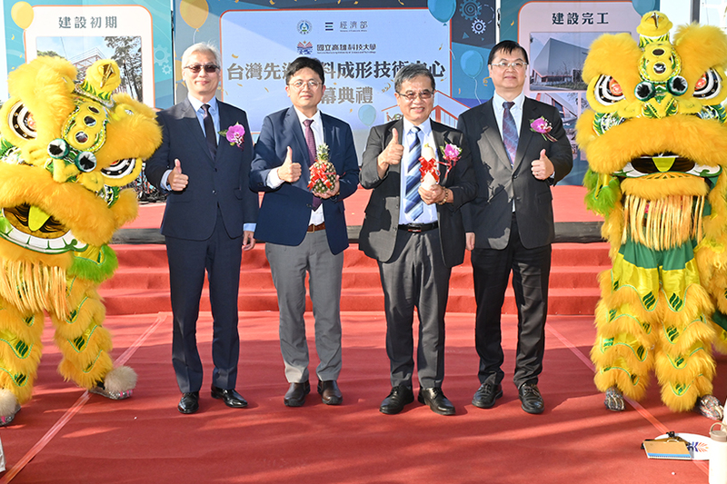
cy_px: 183
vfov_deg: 32.8
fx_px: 820
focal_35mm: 41
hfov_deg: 47.8
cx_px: 356
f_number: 18
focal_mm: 32.5
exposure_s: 1/125
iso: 1000
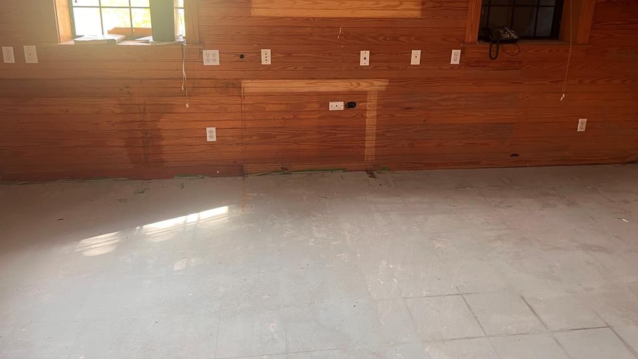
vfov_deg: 39.7
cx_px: 325
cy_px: 118
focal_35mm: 29
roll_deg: -3.6
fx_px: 491
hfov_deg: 66.0
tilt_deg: -18.3
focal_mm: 5.7
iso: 125
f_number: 1.5
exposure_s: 1/100
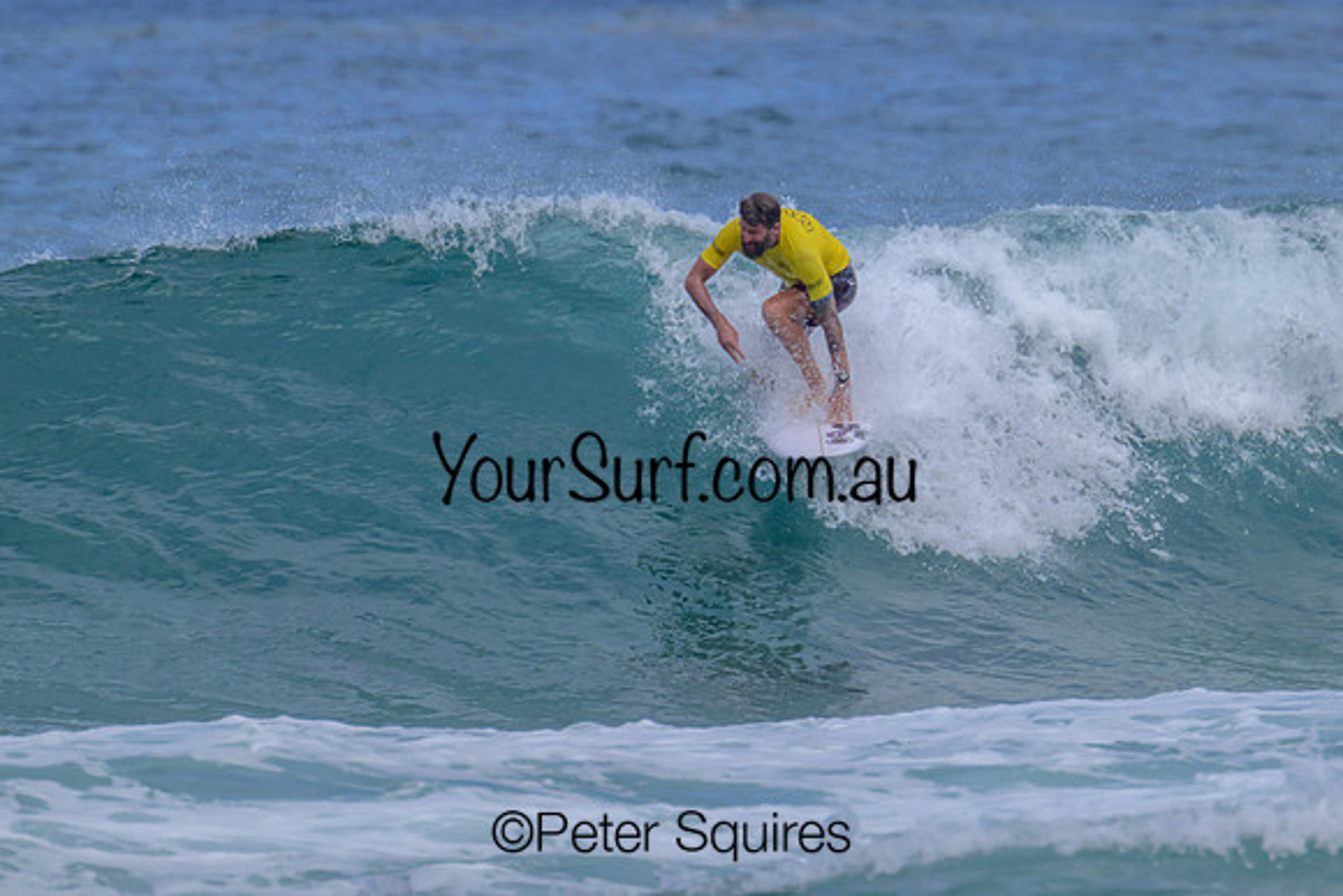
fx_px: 40319
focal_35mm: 1081
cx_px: 907
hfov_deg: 1.9
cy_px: 291
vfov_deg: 1.3
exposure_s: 1/2000
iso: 900
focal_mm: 800
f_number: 11
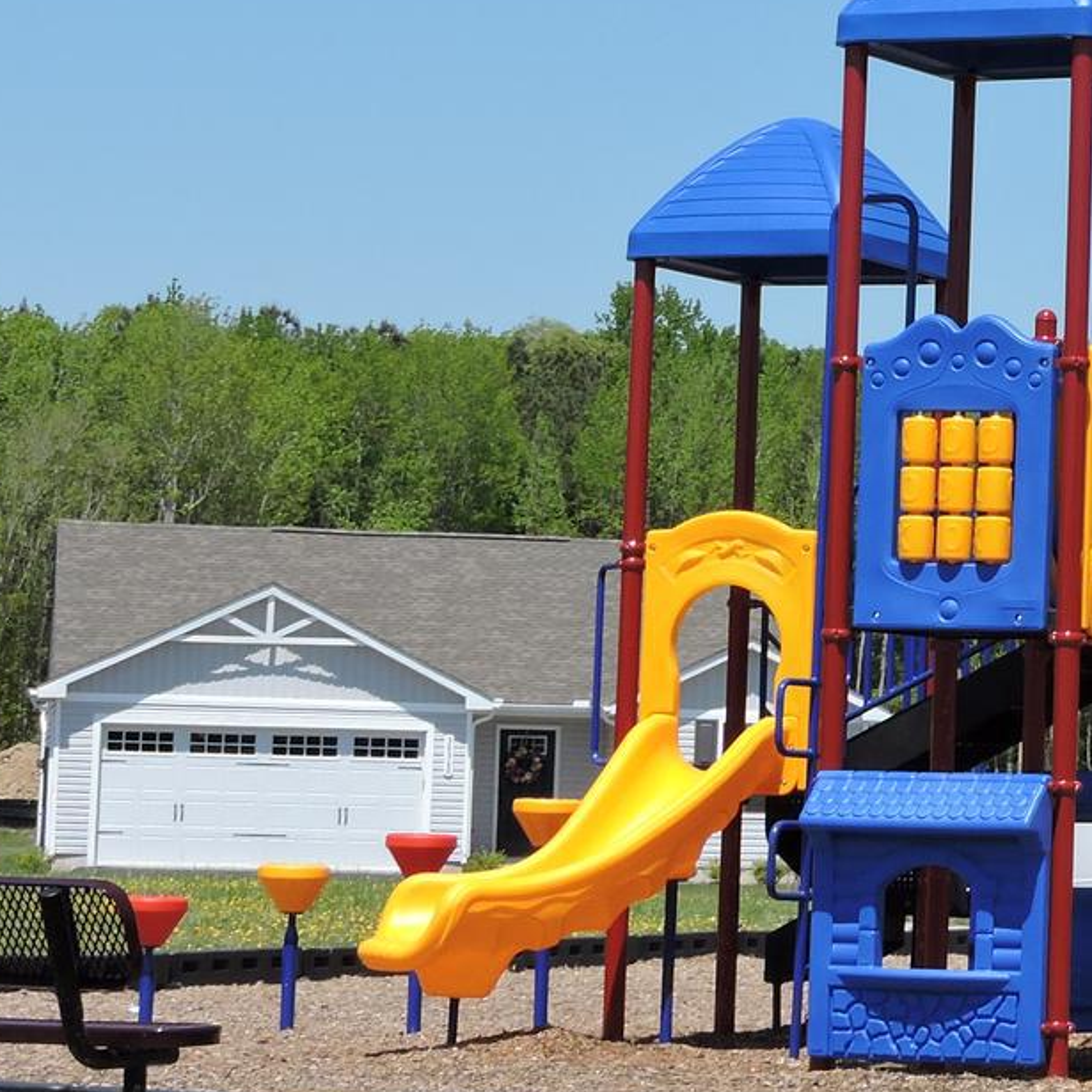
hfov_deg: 10.6
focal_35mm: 162
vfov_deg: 10.8
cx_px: 1309
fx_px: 5782
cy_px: 259
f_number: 4
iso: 100
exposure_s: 1/1000
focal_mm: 9.9
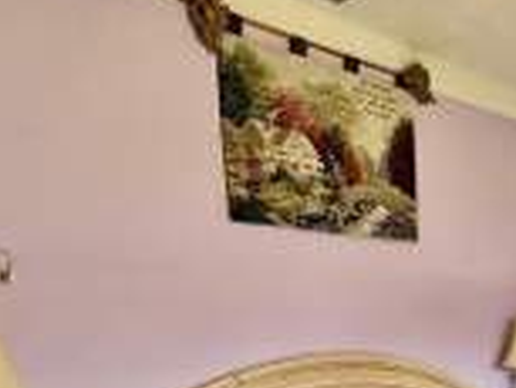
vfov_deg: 28.9
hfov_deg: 37.7
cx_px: 529
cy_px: 455
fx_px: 656
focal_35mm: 44
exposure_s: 1/120
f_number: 2.2
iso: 160
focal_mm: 2.22
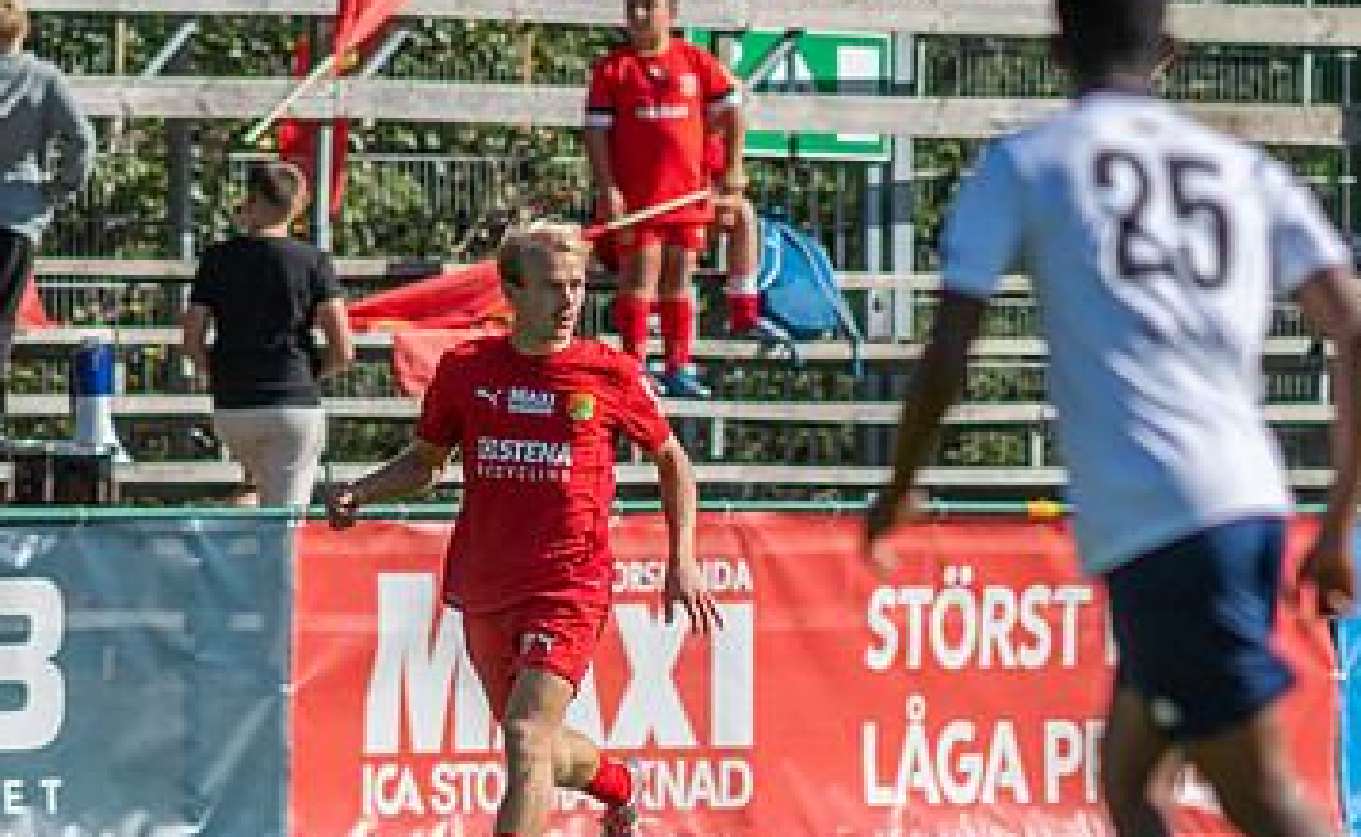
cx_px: 751
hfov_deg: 2.2
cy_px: 744
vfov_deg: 1.3
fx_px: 35969
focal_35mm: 974
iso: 125
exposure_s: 1/2000
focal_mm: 300
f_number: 3.5
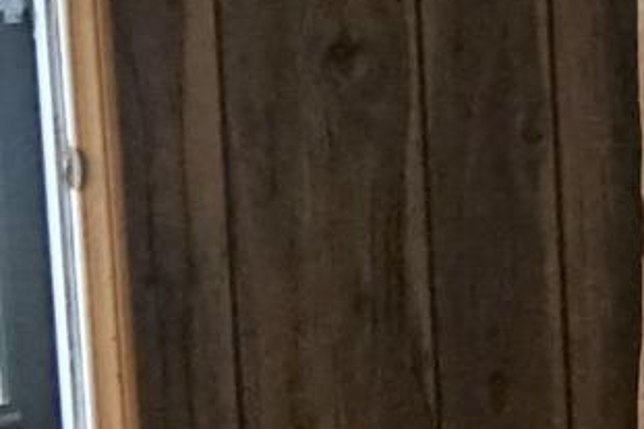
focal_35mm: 158
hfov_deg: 10.4
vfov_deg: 8.6
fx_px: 2825
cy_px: -127
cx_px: 1756
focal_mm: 16
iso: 1600
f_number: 3.5
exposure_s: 1/160
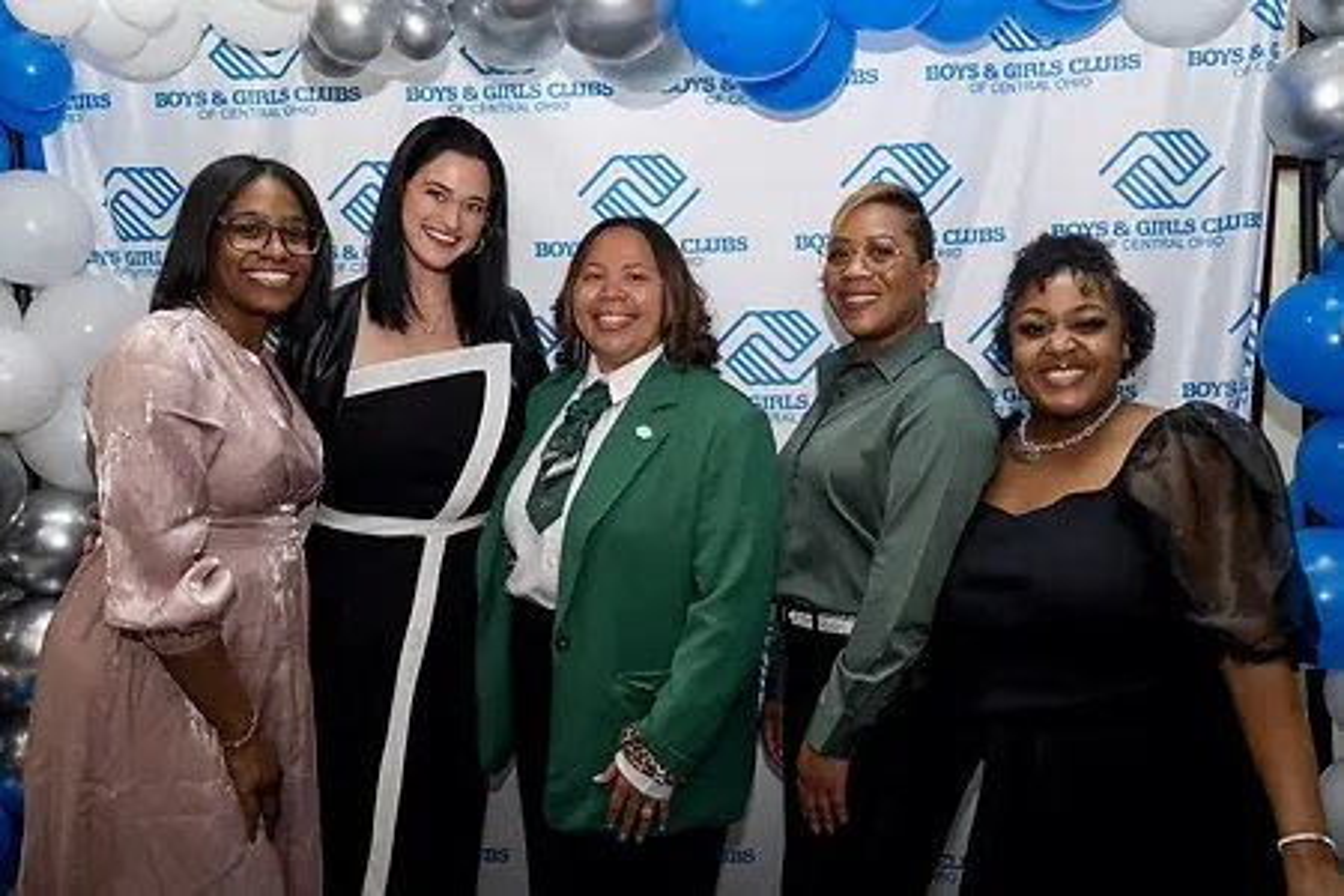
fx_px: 1195
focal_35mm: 32
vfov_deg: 41.1
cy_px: 448
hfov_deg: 58.7
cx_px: 672
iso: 1250
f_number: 3.5
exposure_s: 1/200
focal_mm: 32
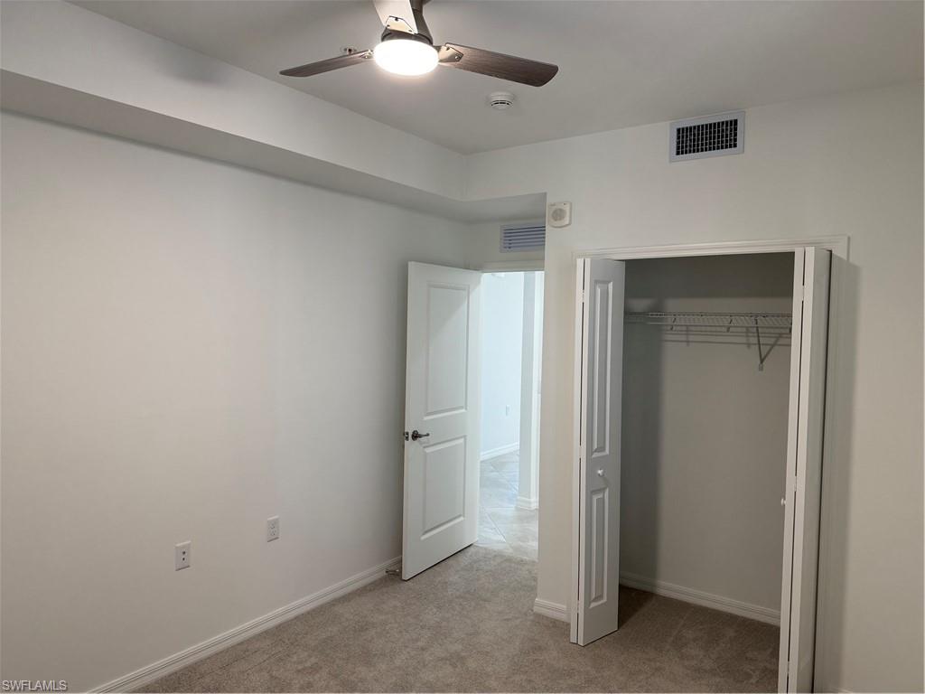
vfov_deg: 56.8
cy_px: 347
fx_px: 641
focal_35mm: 24
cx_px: 462
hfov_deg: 71.6
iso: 160
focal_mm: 6.76
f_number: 1.78
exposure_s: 1/120
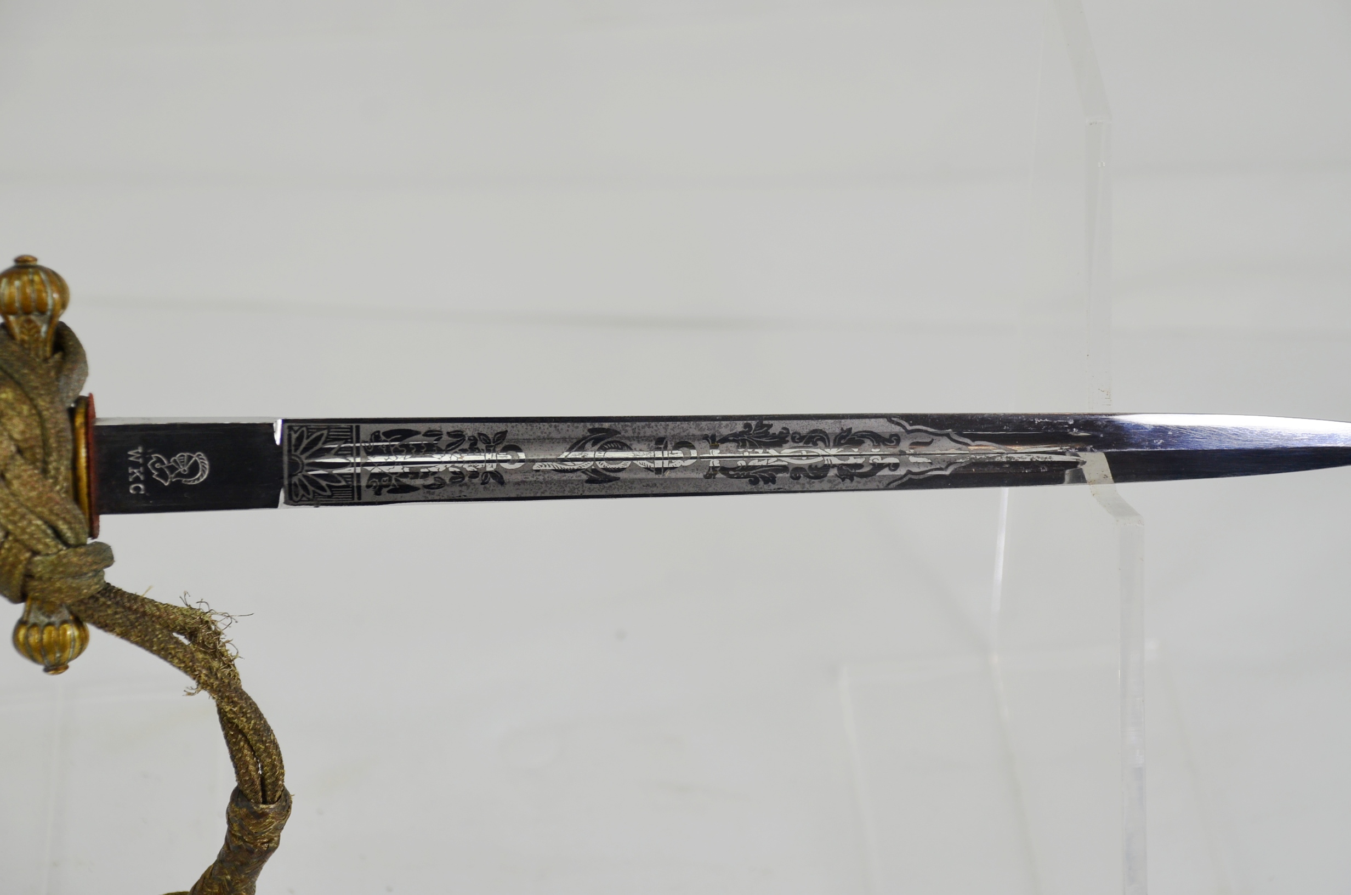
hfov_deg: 22.0
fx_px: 3483
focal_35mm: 93
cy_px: 448
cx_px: 676
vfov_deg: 14.6
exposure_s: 1/320
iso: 400
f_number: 5
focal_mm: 62
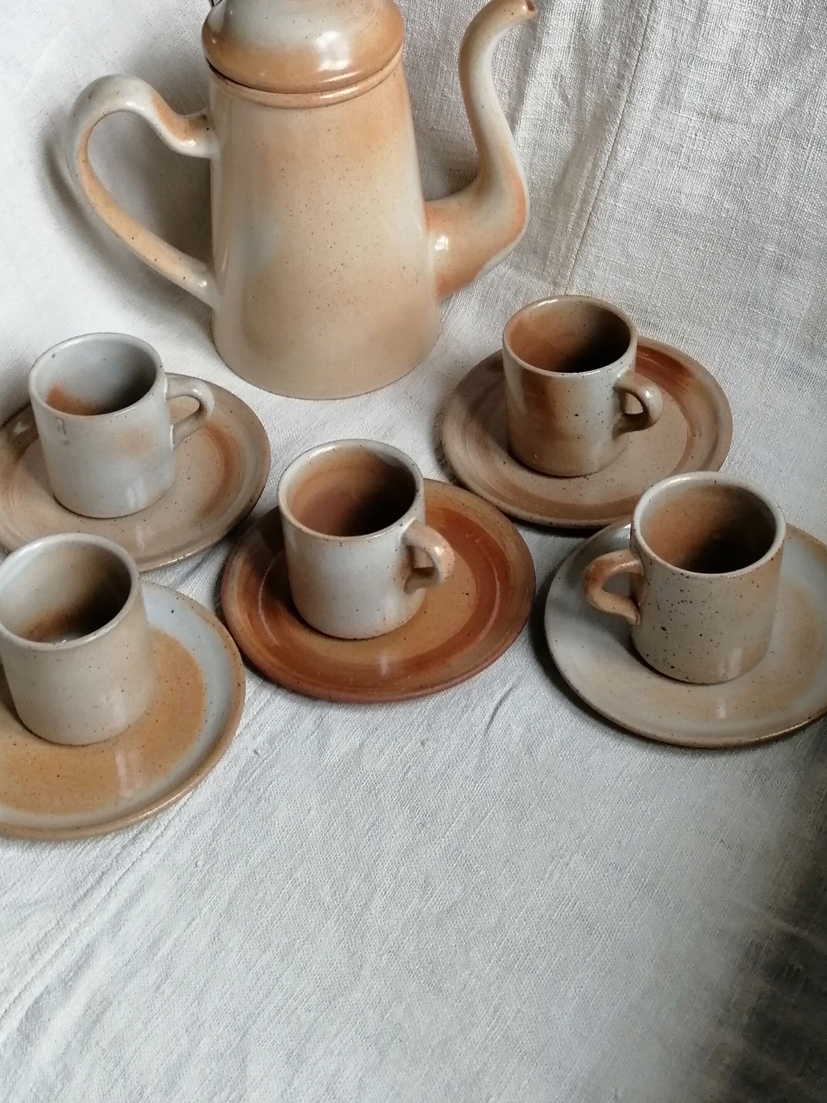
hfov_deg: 27.0
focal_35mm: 54
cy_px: 445
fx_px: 1720
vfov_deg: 35.4
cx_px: 415
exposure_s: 1/30
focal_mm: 3.95
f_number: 1.8
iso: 200
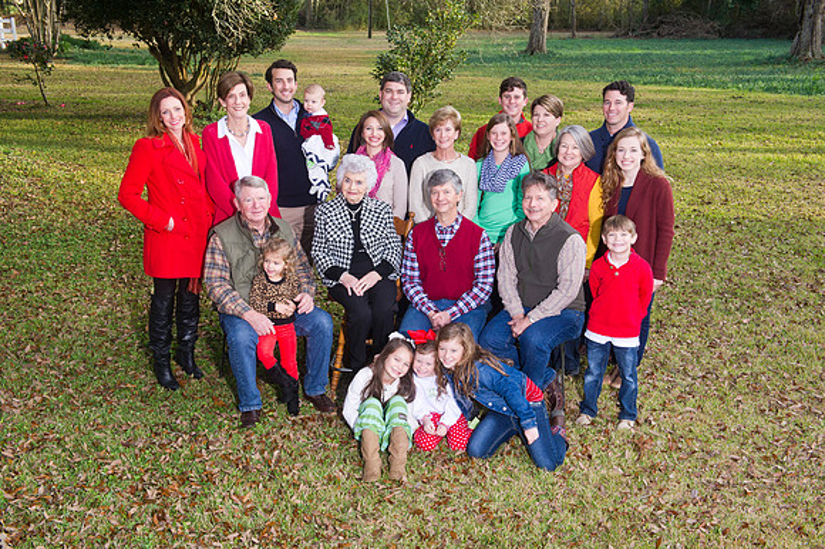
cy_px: 274
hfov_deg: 48.5
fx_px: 916
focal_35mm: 40
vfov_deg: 33.4
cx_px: 412
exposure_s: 1/200
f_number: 8
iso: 800
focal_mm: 40
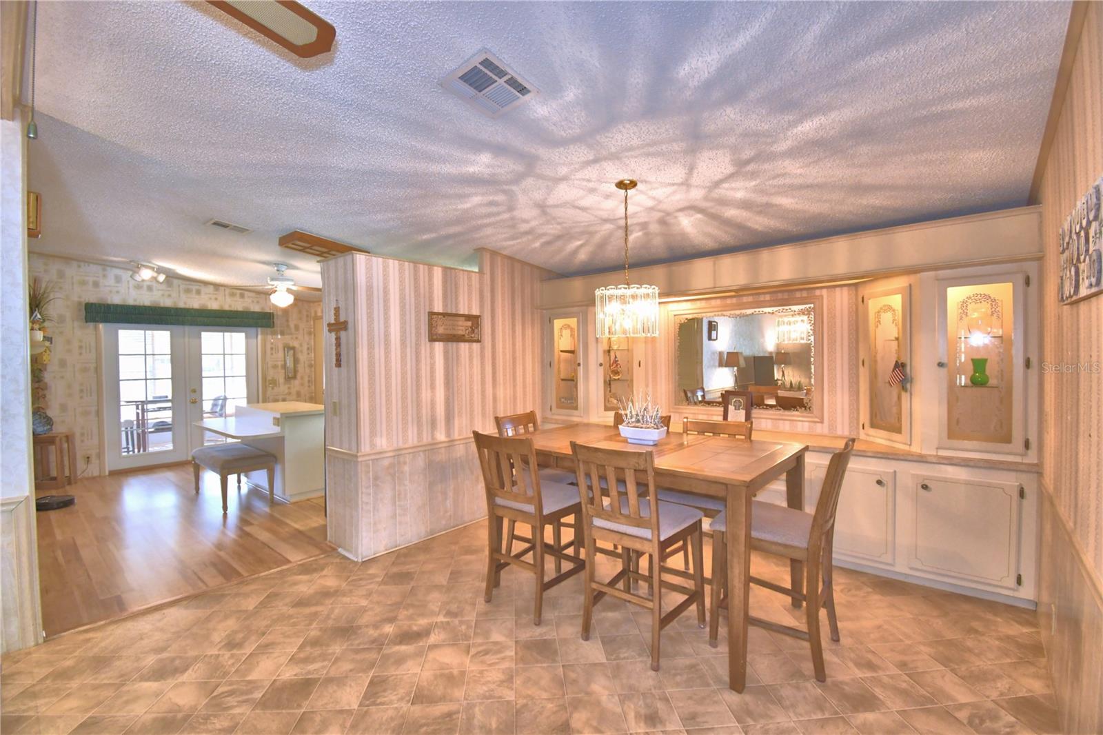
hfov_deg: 100.4
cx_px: 552
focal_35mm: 15
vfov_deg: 77.3
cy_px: 368
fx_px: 459
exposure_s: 1/30
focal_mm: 10
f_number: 4.5
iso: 900
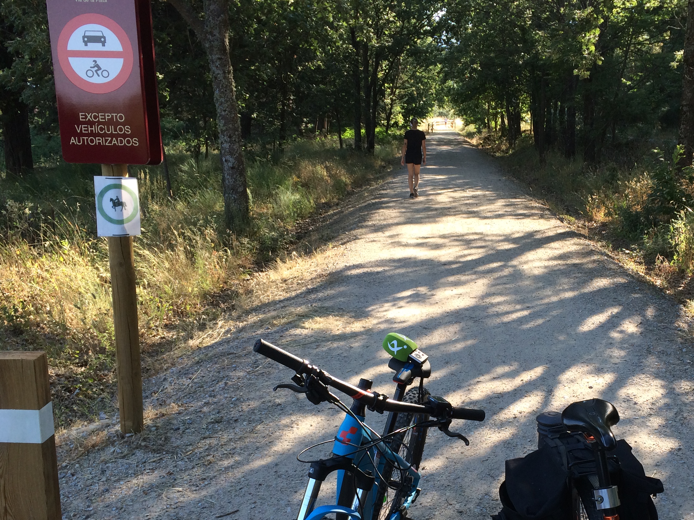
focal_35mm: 42
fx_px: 842
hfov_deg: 44.2
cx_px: 459
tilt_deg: -15.5
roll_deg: -1.4
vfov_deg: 33.9
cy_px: 368
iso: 32
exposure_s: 1/363
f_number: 2.2
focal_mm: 4.15
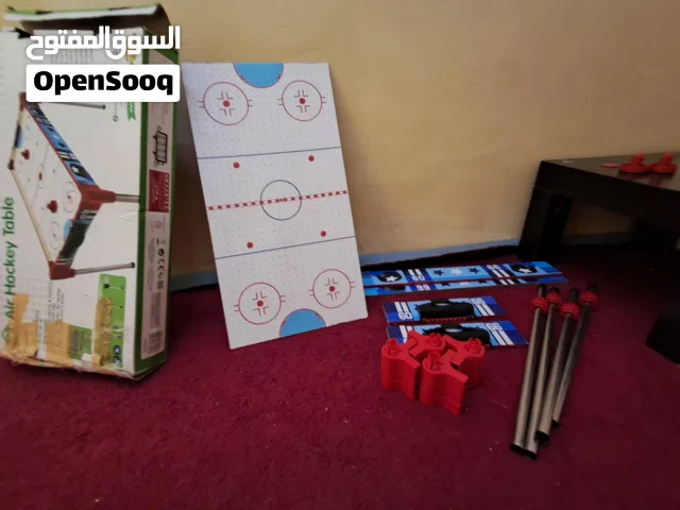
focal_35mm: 16
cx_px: 340
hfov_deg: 94.5
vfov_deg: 78.1
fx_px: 314
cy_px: 255
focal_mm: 1.64
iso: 200
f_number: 2.2
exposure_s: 1/8
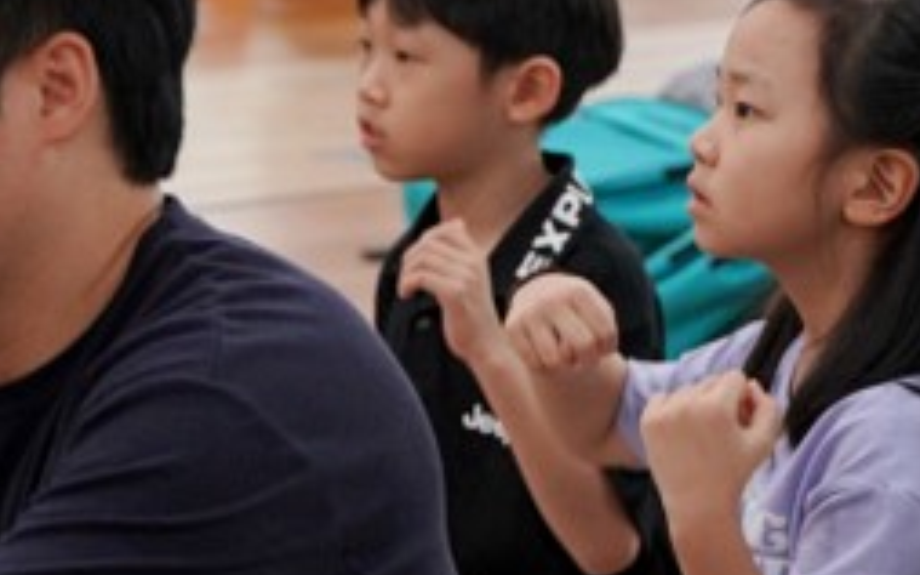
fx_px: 7620
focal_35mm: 304
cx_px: -695
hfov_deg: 6.8
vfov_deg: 4.3
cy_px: -200
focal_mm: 84
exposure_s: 1/160
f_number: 4
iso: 1600
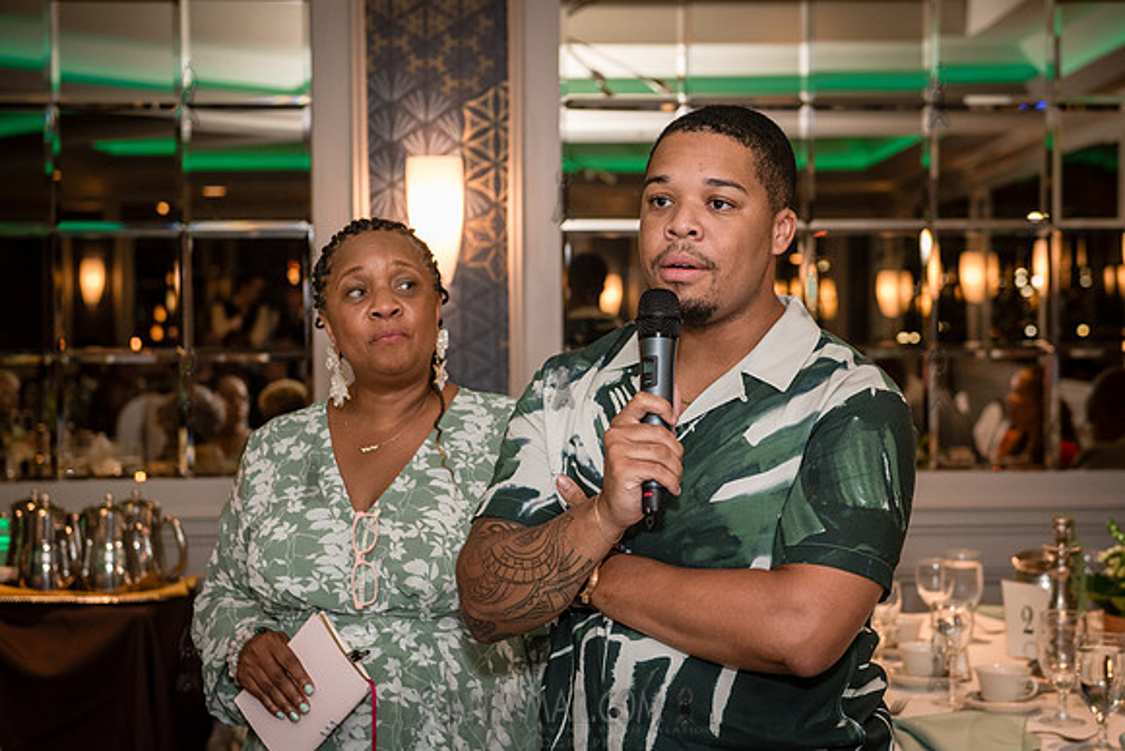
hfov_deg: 29.6
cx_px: 653
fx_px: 2124
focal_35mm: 68
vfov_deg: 20.0
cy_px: 358
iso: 1600
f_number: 3.5
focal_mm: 58
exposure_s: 1/200
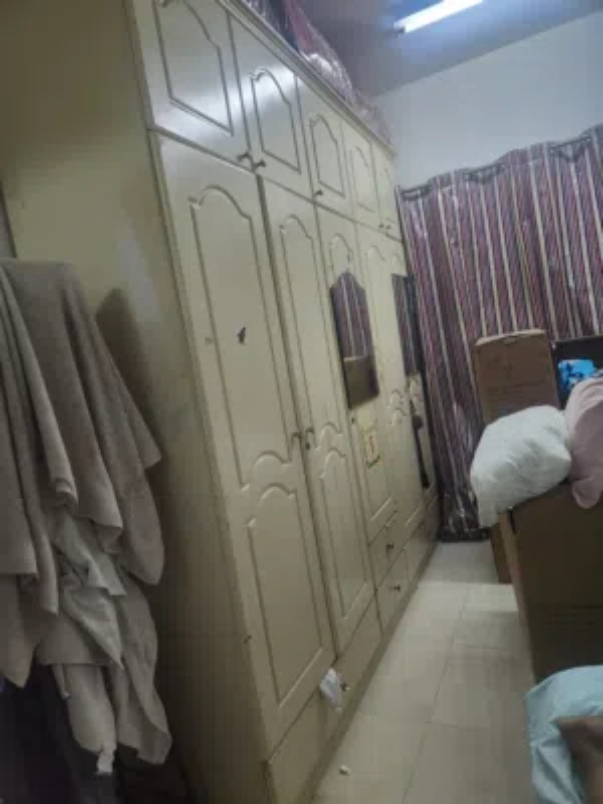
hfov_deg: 58.9
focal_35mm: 23
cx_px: 302
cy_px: 402
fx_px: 534
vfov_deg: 73.9
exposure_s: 1/120
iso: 500
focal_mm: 5.4
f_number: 1.8
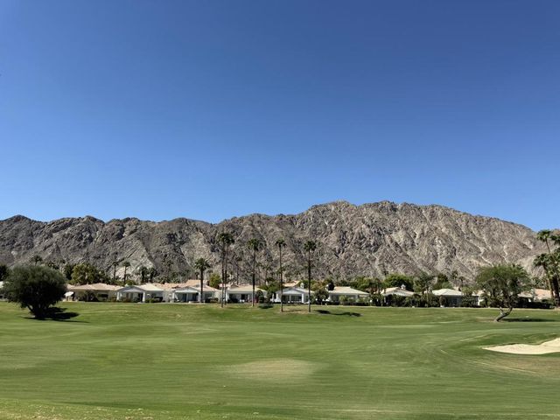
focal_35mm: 24
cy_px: 210
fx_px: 388
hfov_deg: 71.6
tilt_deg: +14.1
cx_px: 280
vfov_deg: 56.8
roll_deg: -1.1
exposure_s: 1/5319
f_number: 1.78
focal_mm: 6.76
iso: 80
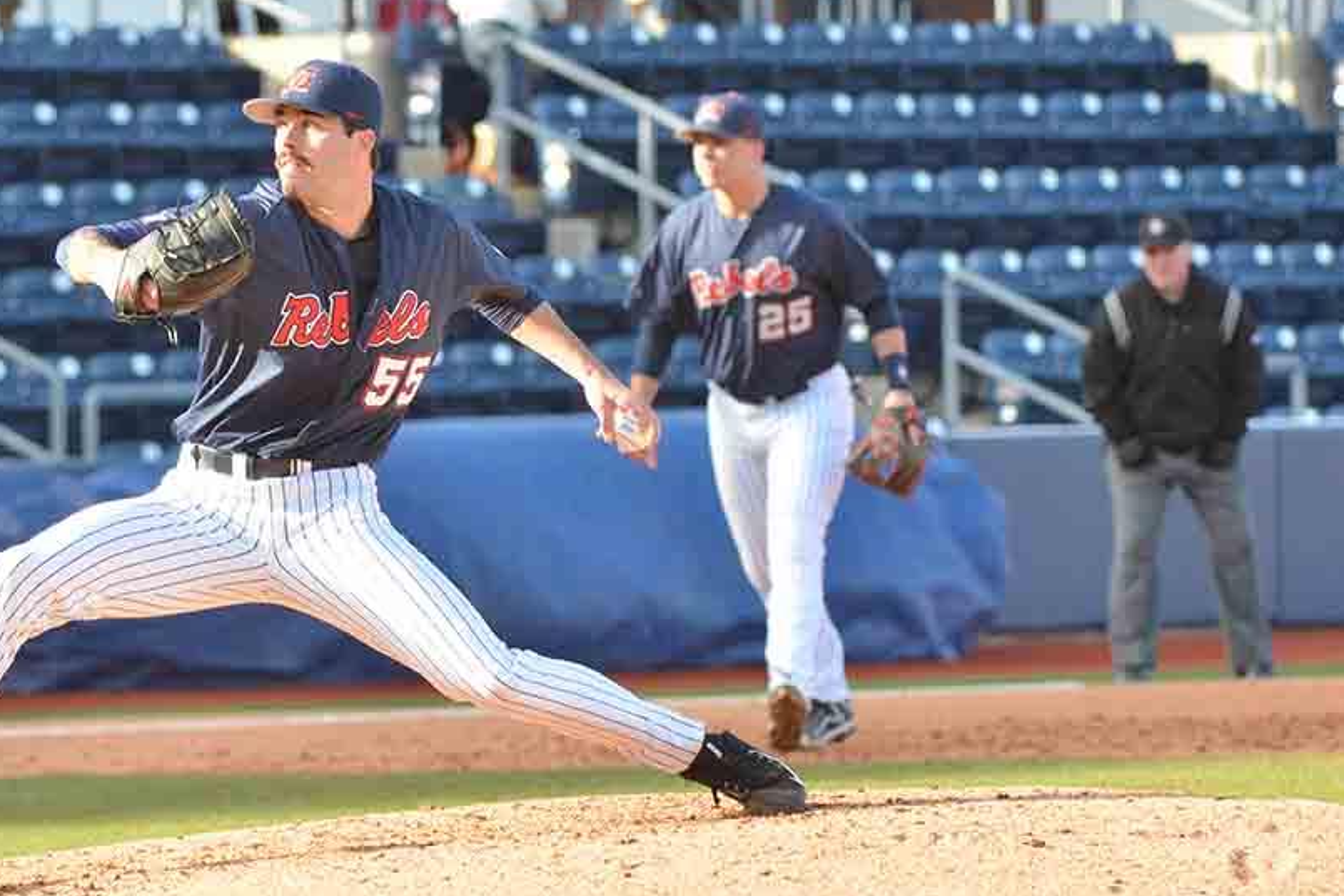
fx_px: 16429
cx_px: 390
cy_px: 365
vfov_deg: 3.1
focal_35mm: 440
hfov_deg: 4.7
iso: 2500
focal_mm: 200
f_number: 5
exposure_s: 1/2500
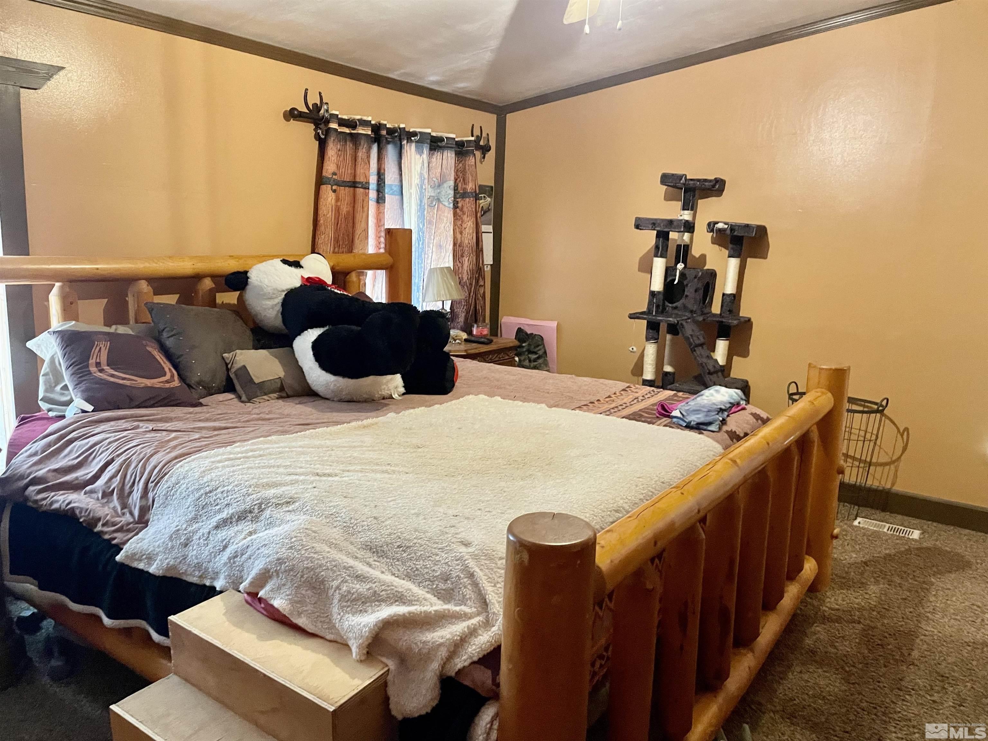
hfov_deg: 67.3
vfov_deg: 53.1
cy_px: 370
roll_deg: -0.7
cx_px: 494
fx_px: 742
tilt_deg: -10.9
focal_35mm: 26
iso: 500
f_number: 1.6
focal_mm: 4.2
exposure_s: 1/40
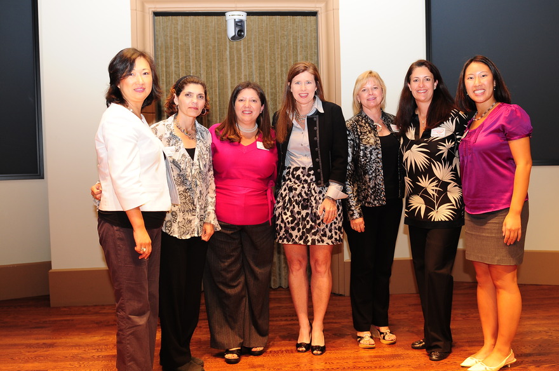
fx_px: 558
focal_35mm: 36
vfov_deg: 36.8
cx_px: 280
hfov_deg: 53.2
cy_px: 186
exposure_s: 1/125
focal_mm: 24
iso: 320
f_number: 2.8
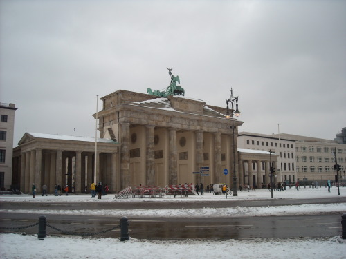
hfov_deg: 52.6
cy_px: 130
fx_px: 350
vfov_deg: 40.7
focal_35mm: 35
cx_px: 173
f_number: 2.8
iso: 64
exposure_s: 1/419
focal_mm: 5.7
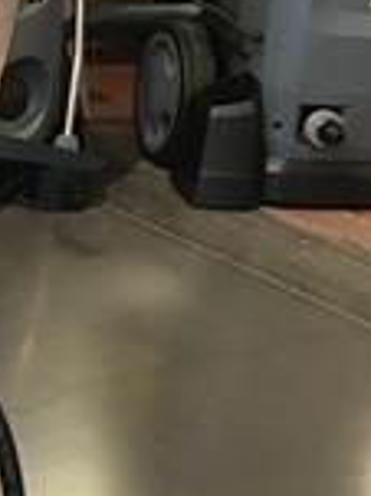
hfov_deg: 10.0
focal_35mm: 137
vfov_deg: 14.2
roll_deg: -2.6
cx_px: -387
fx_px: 1961
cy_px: 489
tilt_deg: -26.3
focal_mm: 4.15
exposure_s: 1/33
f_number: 2.2
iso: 125
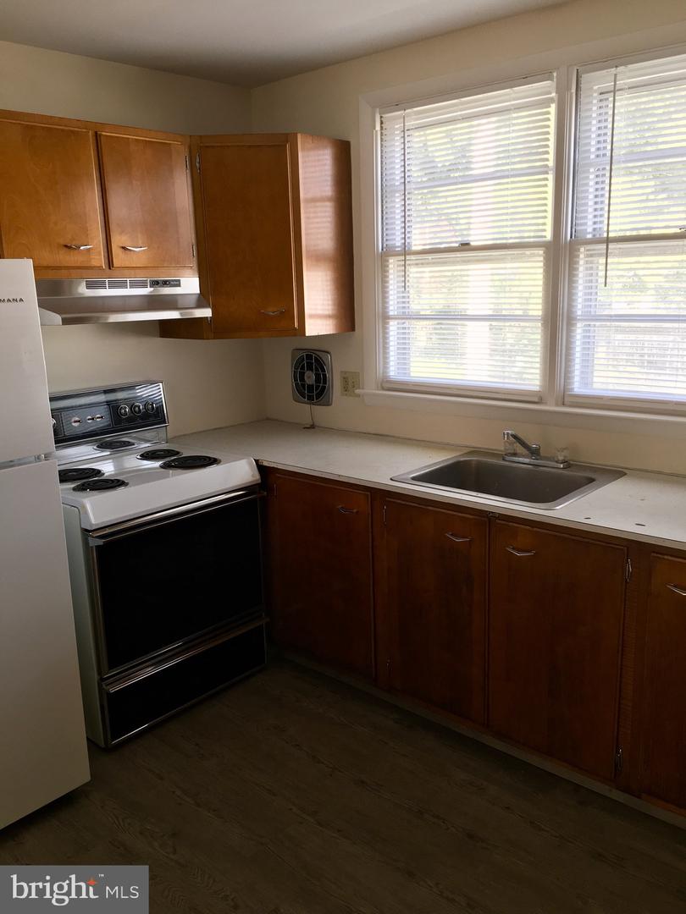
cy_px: 457
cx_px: 343
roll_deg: +1.1
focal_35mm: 29
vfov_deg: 61.7
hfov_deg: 48.2
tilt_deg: -12.6
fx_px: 766
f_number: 2.2
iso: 25
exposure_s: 1/40
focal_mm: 4.15
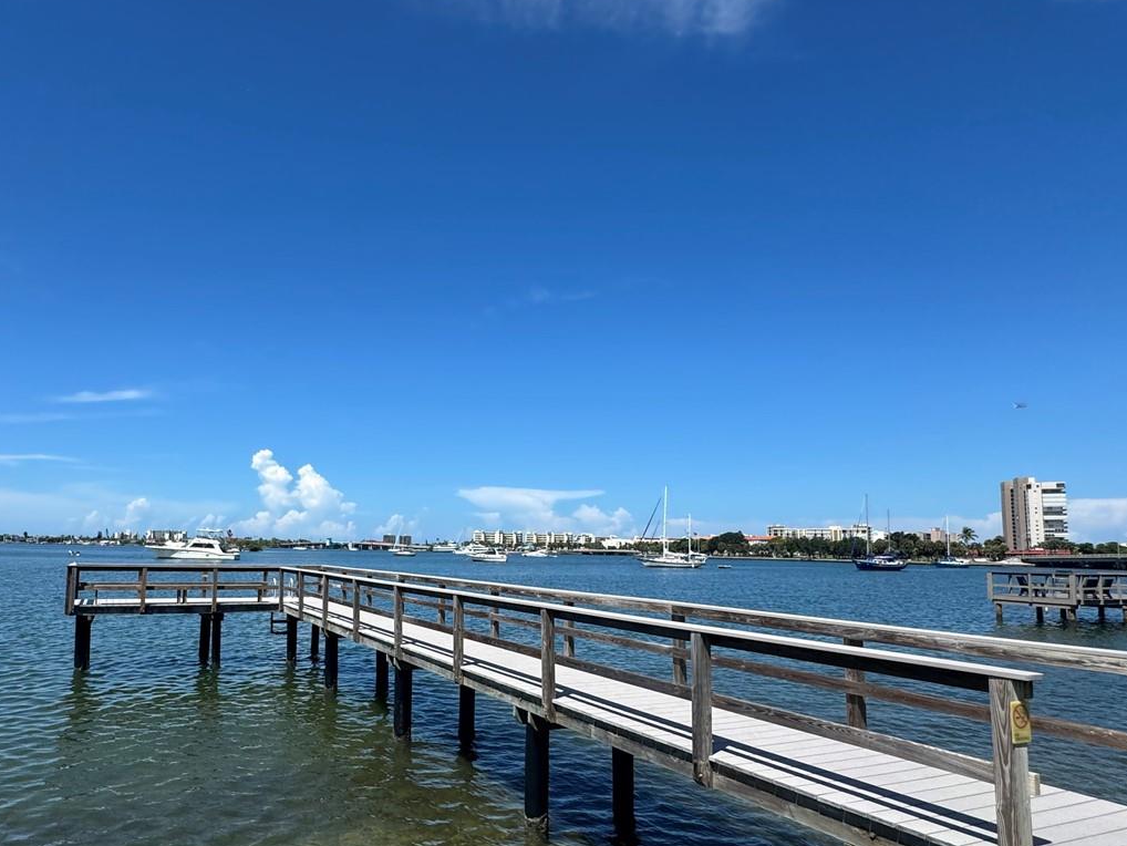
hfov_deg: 74.6
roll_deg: -1.4
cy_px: 489
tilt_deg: +5.4
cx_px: 400
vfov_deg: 60.8
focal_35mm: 22
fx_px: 716
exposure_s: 1/2770
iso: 50
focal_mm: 2.22
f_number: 2.2
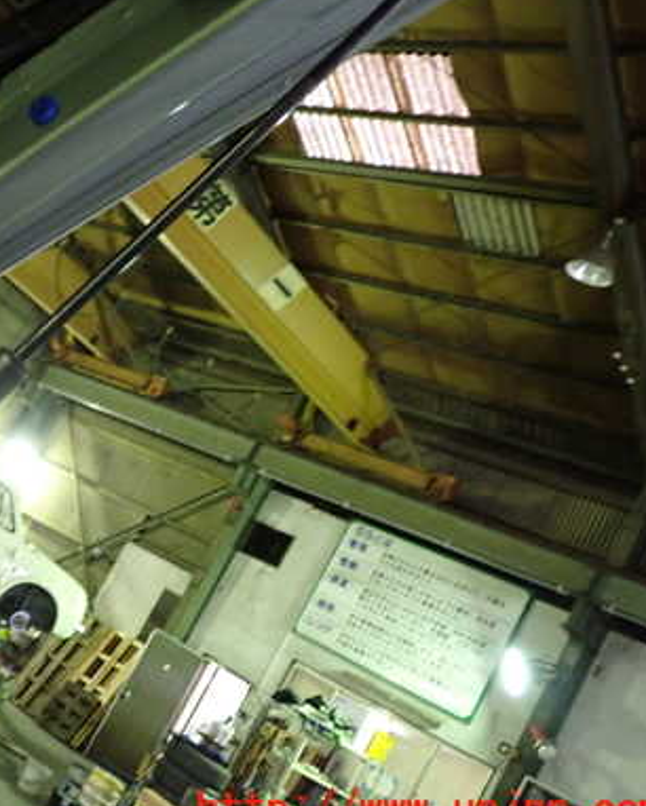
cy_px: 363
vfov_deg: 40.3
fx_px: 1098
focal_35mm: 46
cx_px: 40
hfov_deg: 31.0
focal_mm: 5.4
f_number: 2.3
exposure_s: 1/25
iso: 800
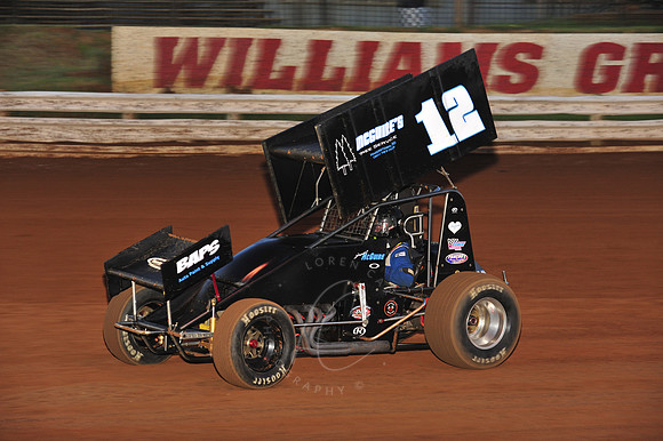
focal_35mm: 120
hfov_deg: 17.1
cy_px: 220
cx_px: 332
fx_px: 2209
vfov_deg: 11.4
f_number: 6.3
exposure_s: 1/320
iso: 800
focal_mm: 120
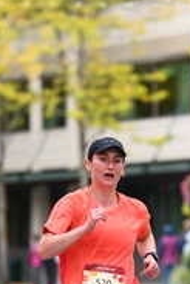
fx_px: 2710
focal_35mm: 343
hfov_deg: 4.0
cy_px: 273
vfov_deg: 6.0
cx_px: 169
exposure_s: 1/1600
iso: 1000
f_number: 2.8
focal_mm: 115
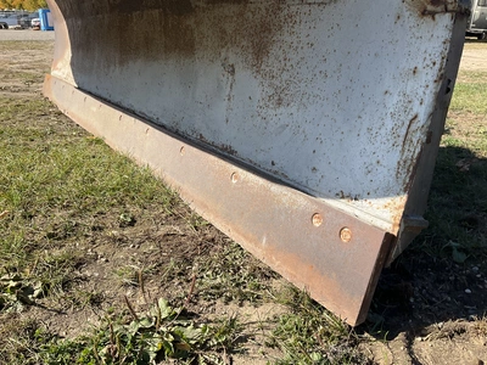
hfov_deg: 61.7
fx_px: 408
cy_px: 182
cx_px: 244
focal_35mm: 29
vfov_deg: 48.2
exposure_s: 1/929
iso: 25
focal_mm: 3
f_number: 1.8
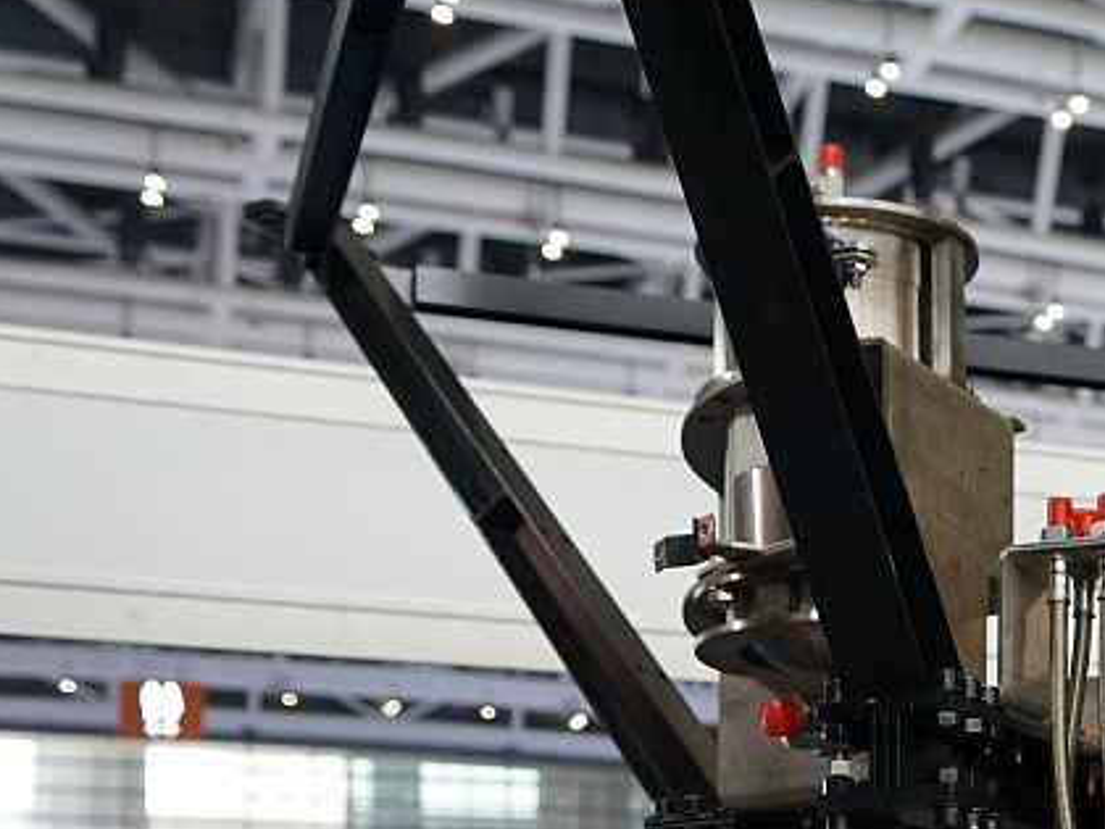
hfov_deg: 23.7
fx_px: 2458
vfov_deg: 18.5
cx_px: 1231
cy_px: 892
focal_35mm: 77
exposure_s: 1/160
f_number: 4.5
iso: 2000
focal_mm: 28
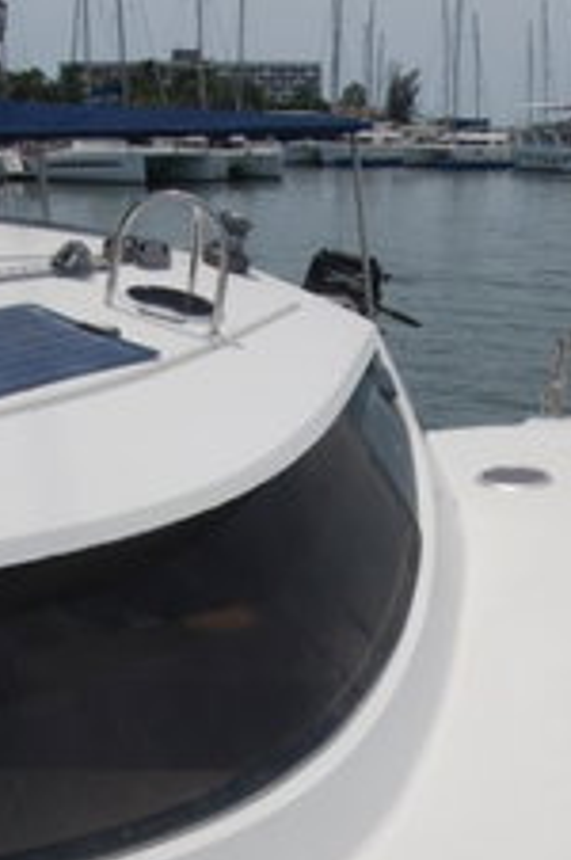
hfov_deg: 24.8
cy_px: 573
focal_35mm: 54
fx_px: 1289
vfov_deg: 36.5
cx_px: 415
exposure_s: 1/500
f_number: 11
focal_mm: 18
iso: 200
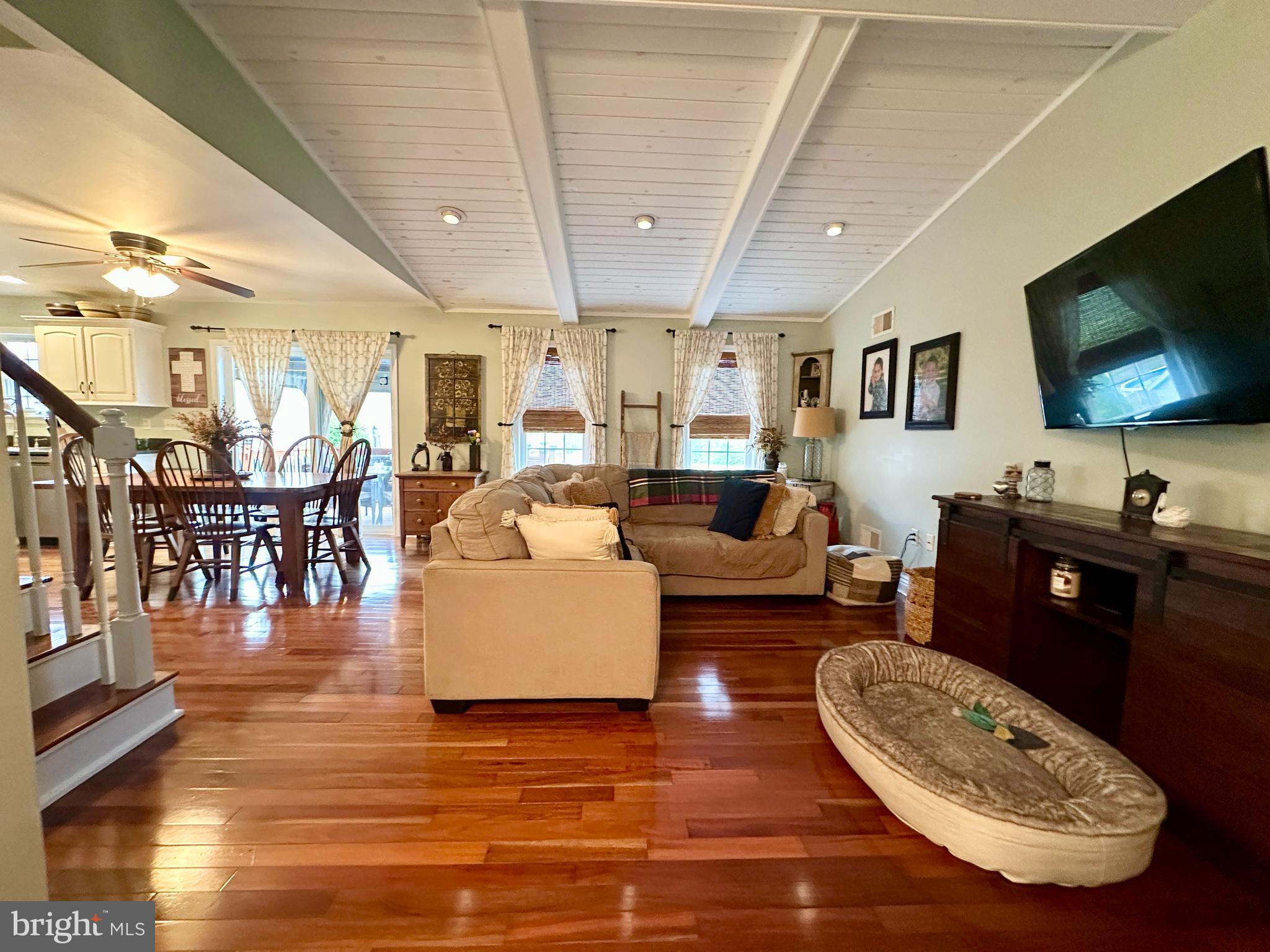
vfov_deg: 85.7
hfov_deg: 102.1
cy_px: 476
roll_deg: -1.5
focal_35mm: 14
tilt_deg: -4.6
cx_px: 635
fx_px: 514
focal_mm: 2.22
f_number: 2.2
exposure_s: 1/60
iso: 640
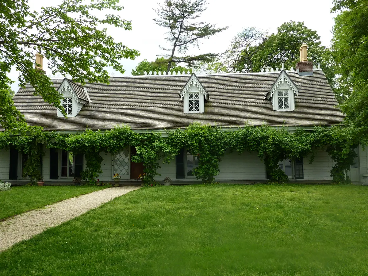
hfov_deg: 56.8
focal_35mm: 32
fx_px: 340
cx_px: 184
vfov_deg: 44.2
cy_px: 138
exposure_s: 1/250
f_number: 4
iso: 80
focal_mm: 4.1
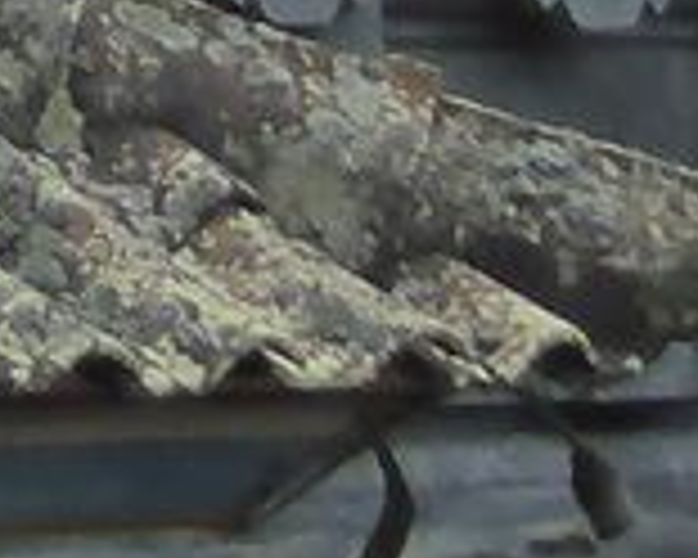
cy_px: -2808
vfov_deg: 3.4
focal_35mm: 394
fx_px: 8139
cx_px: -239
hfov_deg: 4.9
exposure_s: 1/200
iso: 160
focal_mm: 6.7
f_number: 3.7
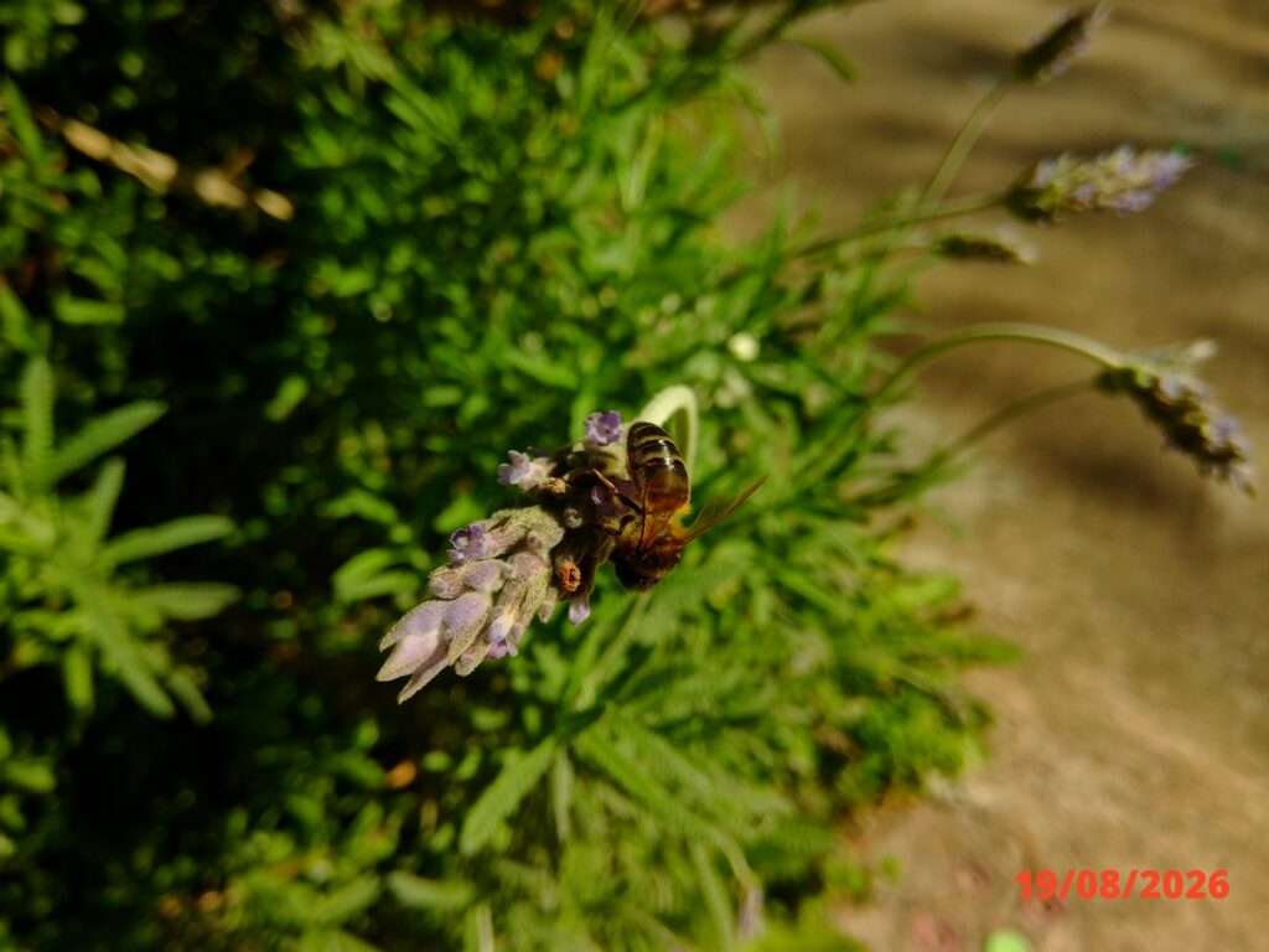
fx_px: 953
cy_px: 476
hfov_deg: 67.3
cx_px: 634
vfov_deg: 53.1
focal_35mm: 26
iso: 100
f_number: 2
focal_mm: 3
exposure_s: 1/1282
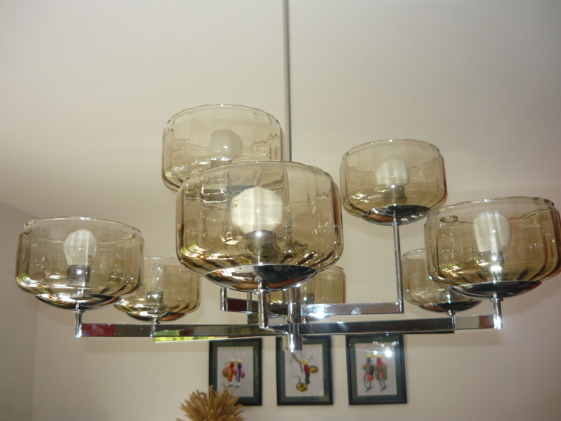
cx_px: 280
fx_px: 535
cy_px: 210
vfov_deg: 42.9
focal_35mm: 33
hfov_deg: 55.4
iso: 100
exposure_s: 1/100
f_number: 2.8
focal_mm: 5.5
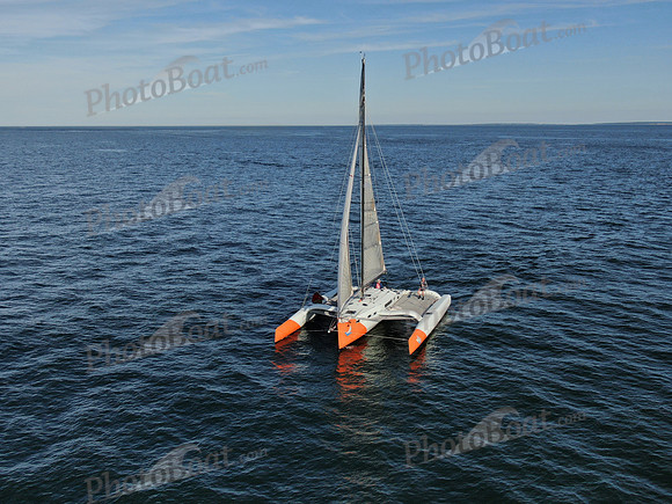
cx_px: 336
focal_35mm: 36
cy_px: 252
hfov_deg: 51.4
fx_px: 699
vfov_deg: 39.7
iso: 100
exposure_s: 1/2000
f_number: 3.3
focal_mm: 6.08
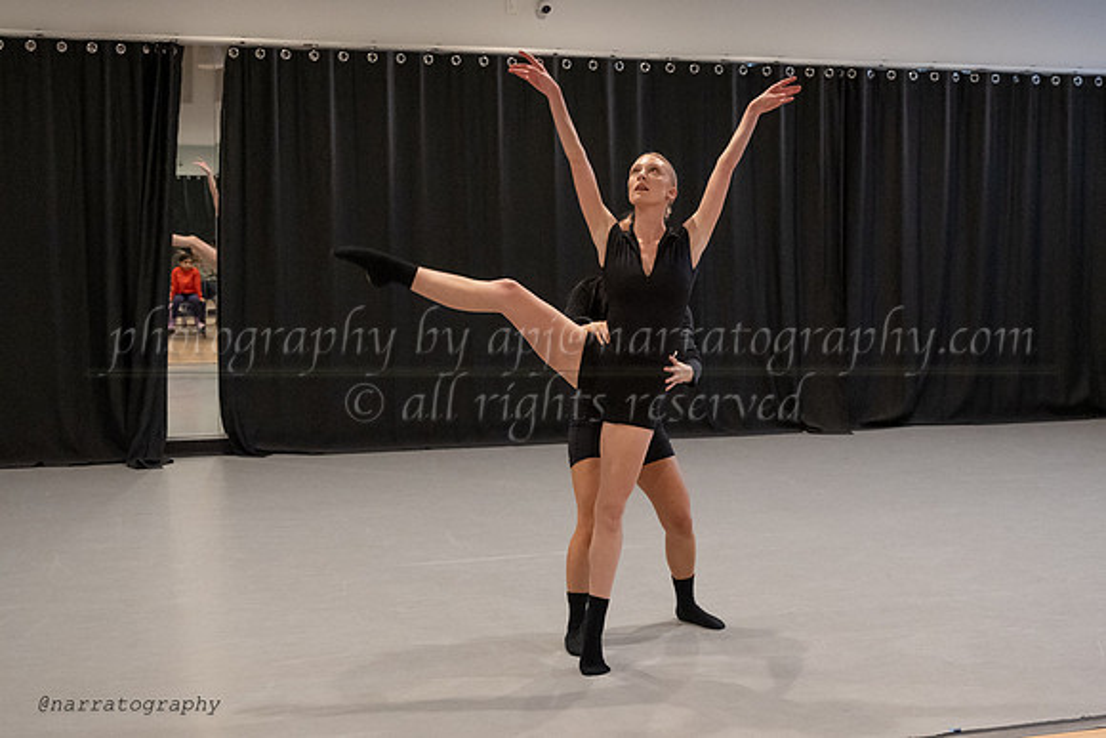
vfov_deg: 25.0
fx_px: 1665
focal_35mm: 54
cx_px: 651
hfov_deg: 36.6
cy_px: 336
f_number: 3.5
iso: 6400
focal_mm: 46
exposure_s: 1/400
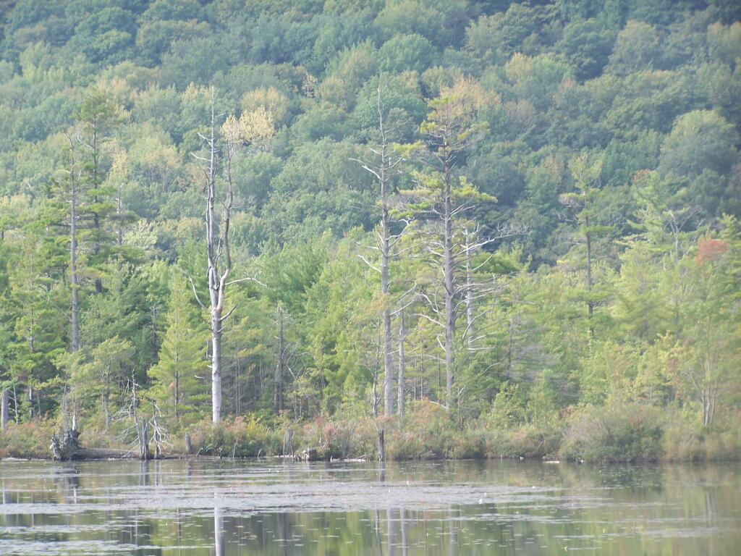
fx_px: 2975
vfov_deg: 10.7
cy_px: 278
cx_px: 370
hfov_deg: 14.2
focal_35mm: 139
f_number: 3.2
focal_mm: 23.1
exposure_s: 1/200
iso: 80
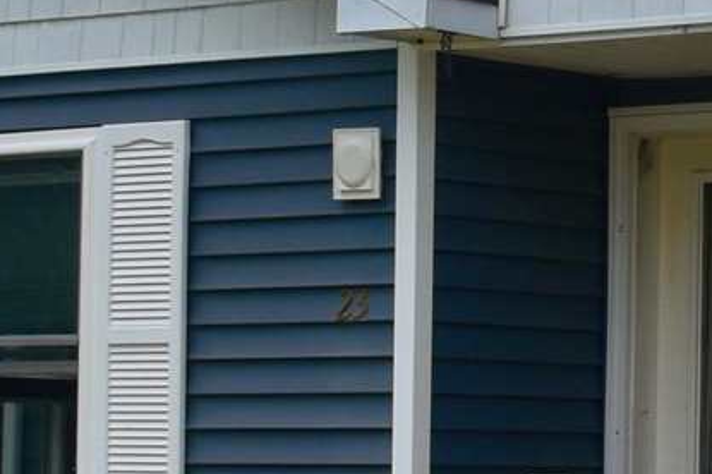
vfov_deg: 6.8
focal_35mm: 200
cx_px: 808
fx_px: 3952
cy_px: 64
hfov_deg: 10.2
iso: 100
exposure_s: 1/200
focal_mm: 18
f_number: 11
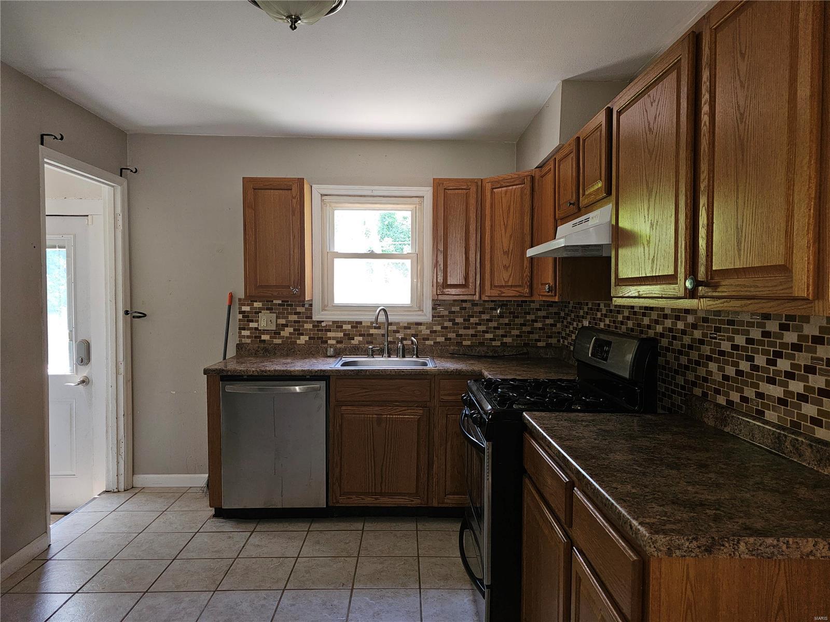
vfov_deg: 58.9
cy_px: 311
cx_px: 415
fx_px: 551
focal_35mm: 23
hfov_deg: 73.9
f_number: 1.7
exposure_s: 1/30
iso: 100
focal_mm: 6.3
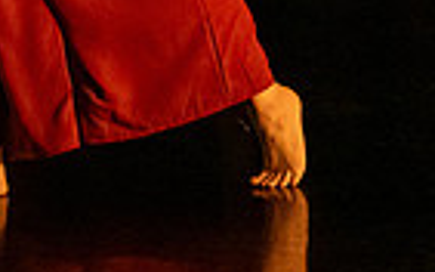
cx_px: 213
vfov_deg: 3.7
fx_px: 4124
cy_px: -273
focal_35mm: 348
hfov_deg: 6.0
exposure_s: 1/400
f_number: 4
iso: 4000
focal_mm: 75
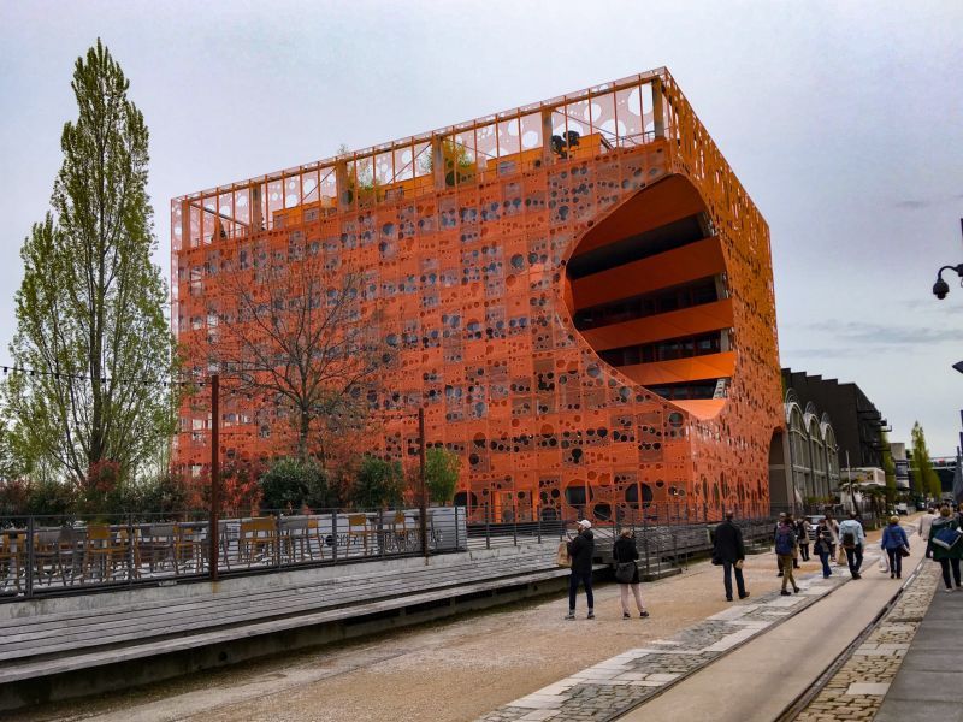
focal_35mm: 29
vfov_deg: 48.2
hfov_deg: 61.7
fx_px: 807
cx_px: 482
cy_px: 361
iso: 25
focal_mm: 4.15
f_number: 2.2
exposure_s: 1/785
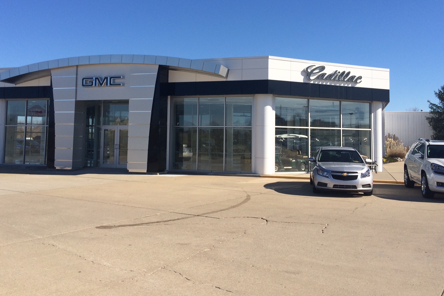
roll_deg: -0.6
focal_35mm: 35
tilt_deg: +3.9
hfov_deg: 54.4
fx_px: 432
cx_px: 208
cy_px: 105
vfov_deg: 37.6
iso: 32
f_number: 2.2
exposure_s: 1/2053
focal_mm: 4.15
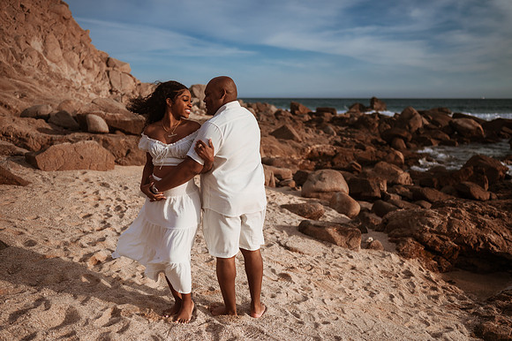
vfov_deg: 37.5
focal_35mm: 35
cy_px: 170
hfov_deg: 54.1
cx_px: 256
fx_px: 502
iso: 64
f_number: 1.8
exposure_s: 1/8000
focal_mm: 35
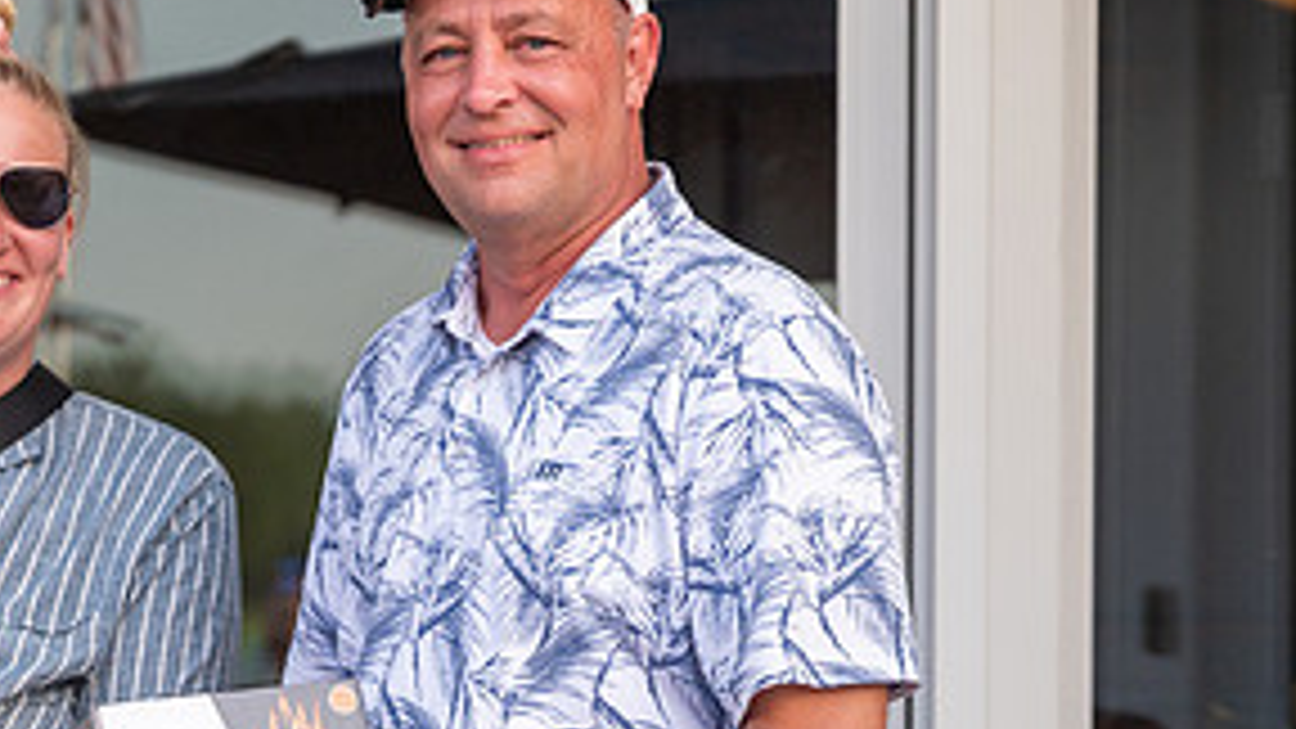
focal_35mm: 169
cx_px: 254
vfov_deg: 7.1
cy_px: 814
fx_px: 5808
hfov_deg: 12.7
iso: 500
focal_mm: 70
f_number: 4
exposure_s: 1/500
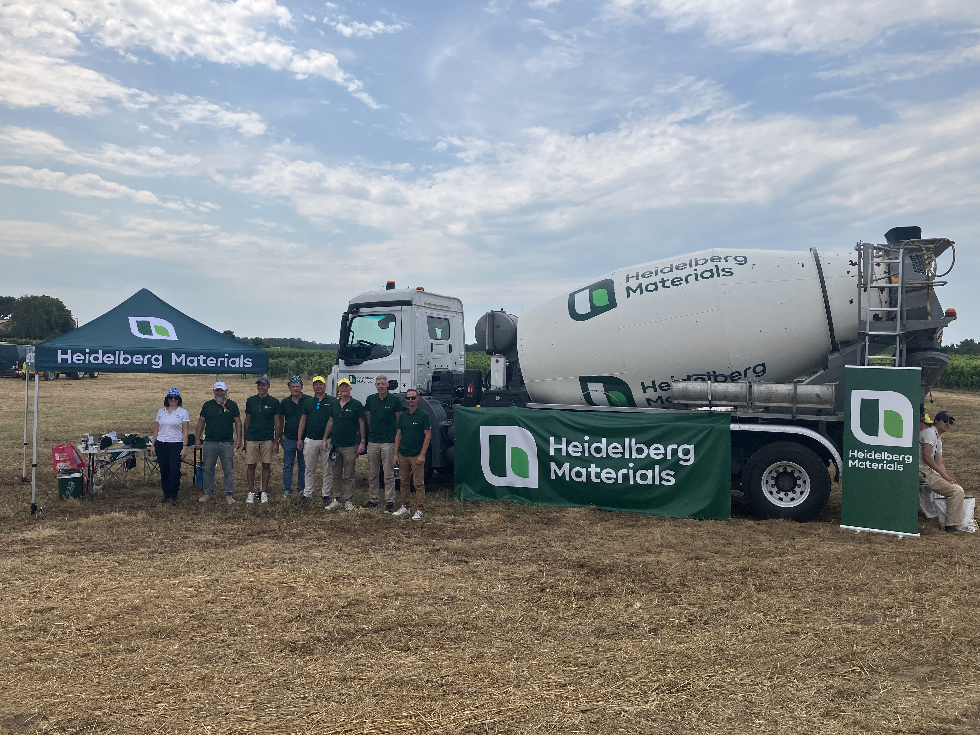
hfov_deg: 63.4
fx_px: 793
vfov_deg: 49.7
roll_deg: -2.0
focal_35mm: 28
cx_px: 490
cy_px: 368
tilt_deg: +0.5
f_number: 1.8
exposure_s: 1/2857
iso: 32
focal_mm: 3.99
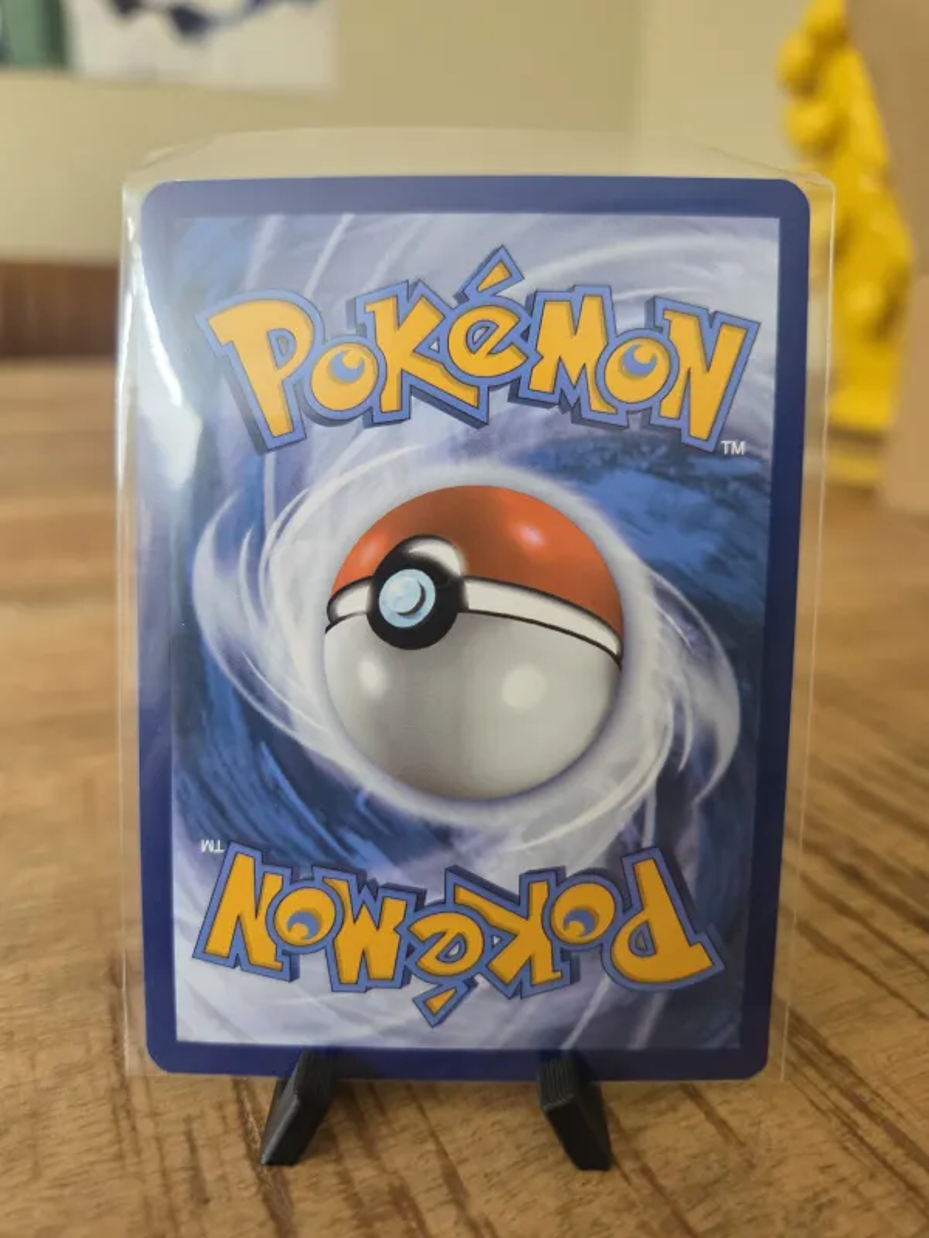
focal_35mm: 23
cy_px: 619
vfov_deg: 73.9
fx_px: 823
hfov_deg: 58.9
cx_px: 464
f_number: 1.8
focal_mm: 5.4
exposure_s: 1/100
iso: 640
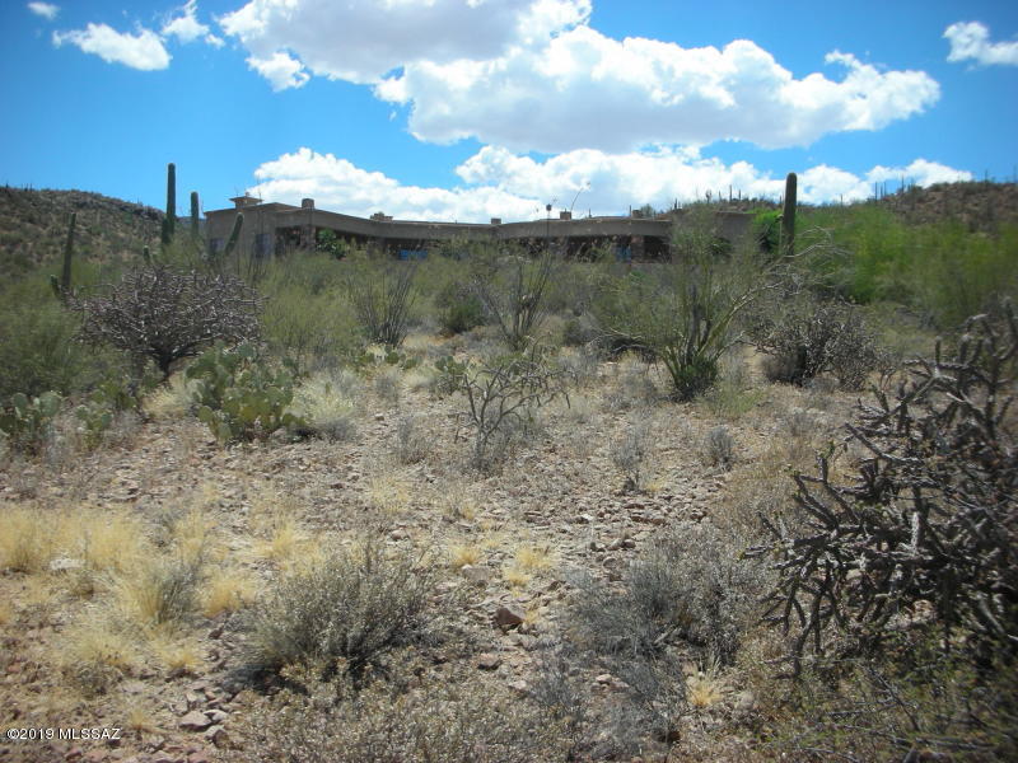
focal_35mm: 35
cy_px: 382
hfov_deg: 52.6
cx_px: 509
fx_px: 1029
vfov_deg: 40.7
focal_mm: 5.8
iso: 50
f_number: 8.5
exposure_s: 1/110
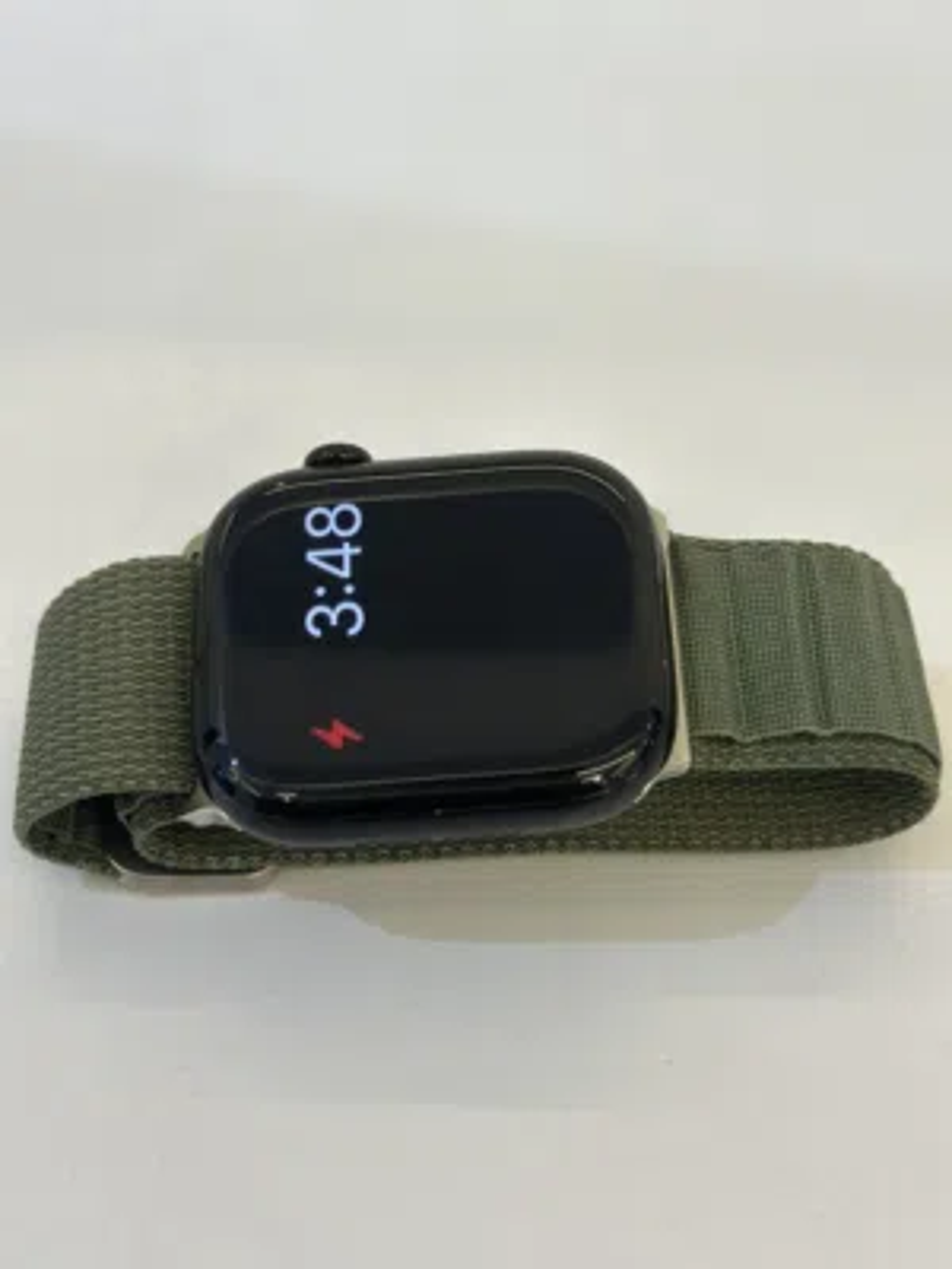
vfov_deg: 39.7
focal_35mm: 48
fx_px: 1760
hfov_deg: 30.3
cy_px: 634
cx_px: 476
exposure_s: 1/100
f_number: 1.78
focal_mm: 6.86
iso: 100
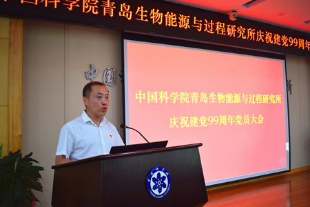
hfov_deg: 59.5
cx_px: 155
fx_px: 271
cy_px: 104
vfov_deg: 41.7
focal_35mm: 32
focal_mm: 21
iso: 720
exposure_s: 1/60
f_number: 4
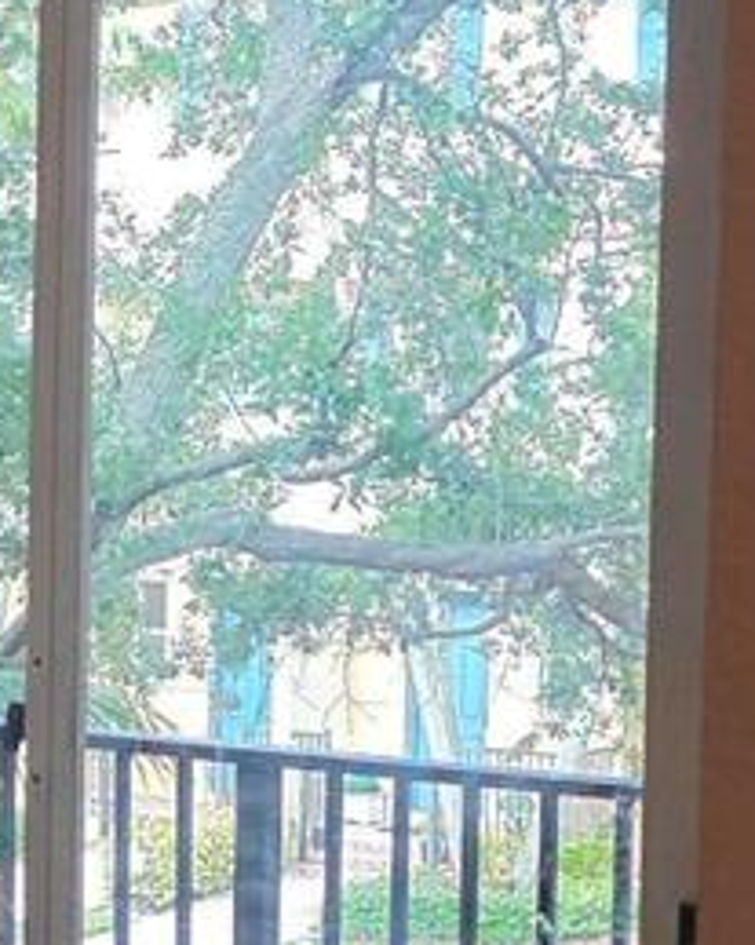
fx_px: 2907
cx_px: -514
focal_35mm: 104
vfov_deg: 18.4
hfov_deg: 13.6
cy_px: 657
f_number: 1.7
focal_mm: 6.3
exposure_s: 1/120
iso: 400
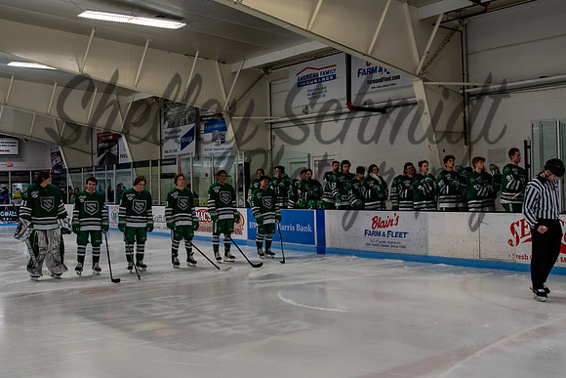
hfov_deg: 48.6
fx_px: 626
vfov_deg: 33.6
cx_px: 265
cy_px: 195
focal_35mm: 40
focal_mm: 24
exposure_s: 1/250
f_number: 4
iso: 1250
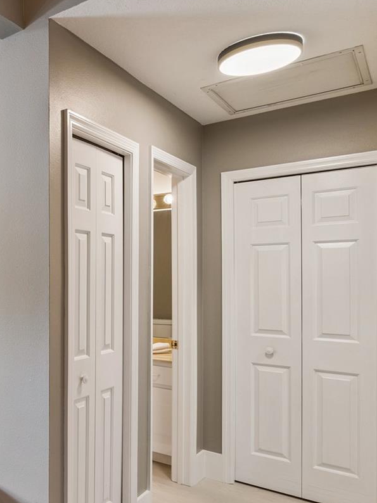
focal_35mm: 31
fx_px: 450
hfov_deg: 36.2
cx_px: -67
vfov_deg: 58.2
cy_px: 277
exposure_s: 1/8
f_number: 10
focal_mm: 16
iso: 800
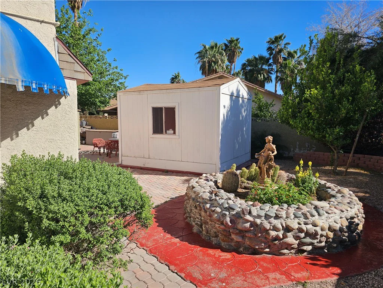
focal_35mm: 23
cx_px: 192
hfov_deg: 73.9
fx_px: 254
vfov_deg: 58.9
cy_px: 144
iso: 10
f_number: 1.7
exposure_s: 1/909
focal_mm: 6.3
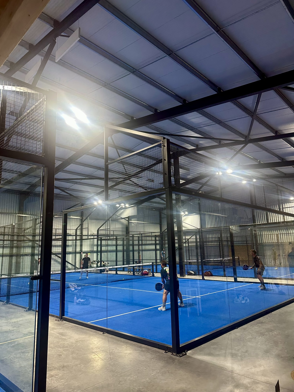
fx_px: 272
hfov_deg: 56.8
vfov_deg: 71.6
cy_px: 196
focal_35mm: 24
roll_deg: +0.7
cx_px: 147
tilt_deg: +11.0
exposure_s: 1/100
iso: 160
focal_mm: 6.86
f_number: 1.78
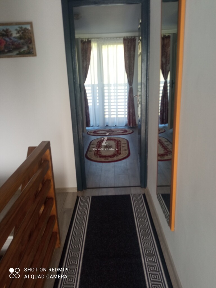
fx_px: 225
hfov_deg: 51.4
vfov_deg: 65.3
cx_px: 108
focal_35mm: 27
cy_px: 144
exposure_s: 1/33.3
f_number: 2.2
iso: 119
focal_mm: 3.79
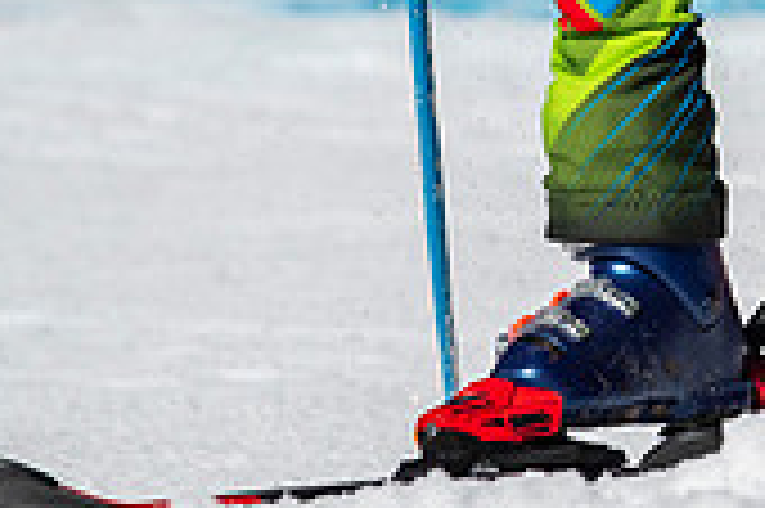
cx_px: 1107
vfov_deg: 0.6
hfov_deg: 0.9
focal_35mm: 2177
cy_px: -320
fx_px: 46216
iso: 200
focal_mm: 400
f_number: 8
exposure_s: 1/2000
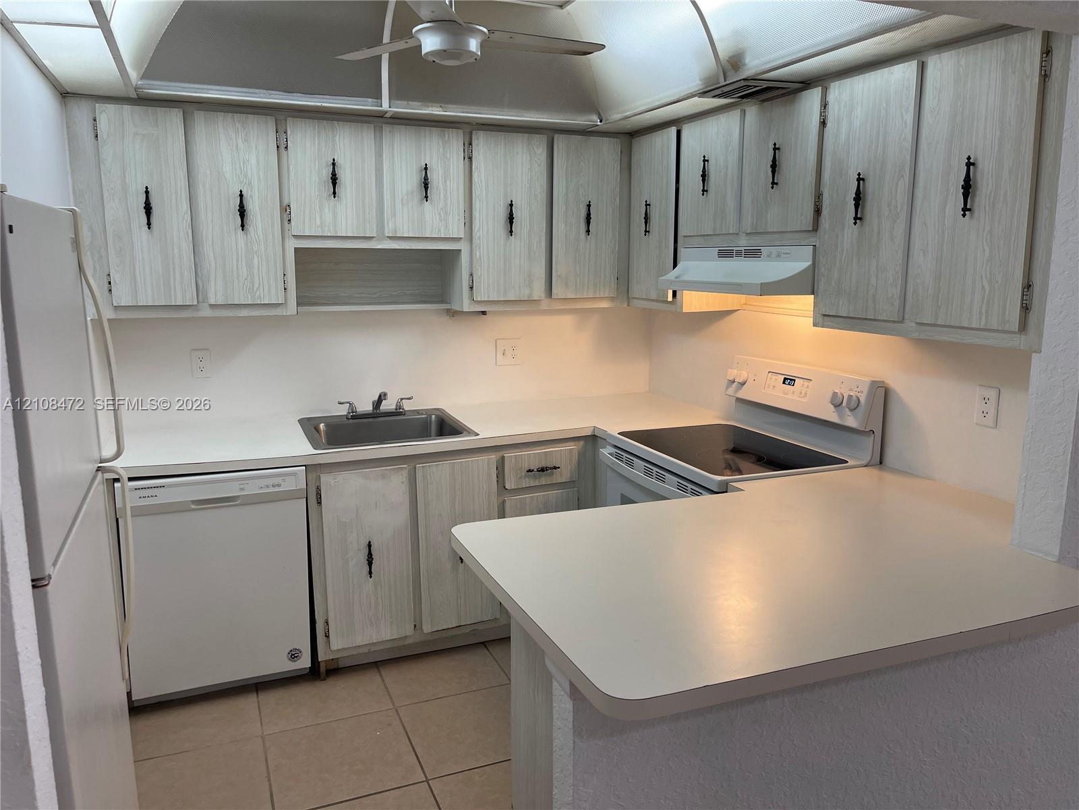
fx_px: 779
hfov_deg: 69.4
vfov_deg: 54.9
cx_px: 540
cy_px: 405
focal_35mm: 25
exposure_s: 1/60
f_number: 1.6
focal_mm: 5.1
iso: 64
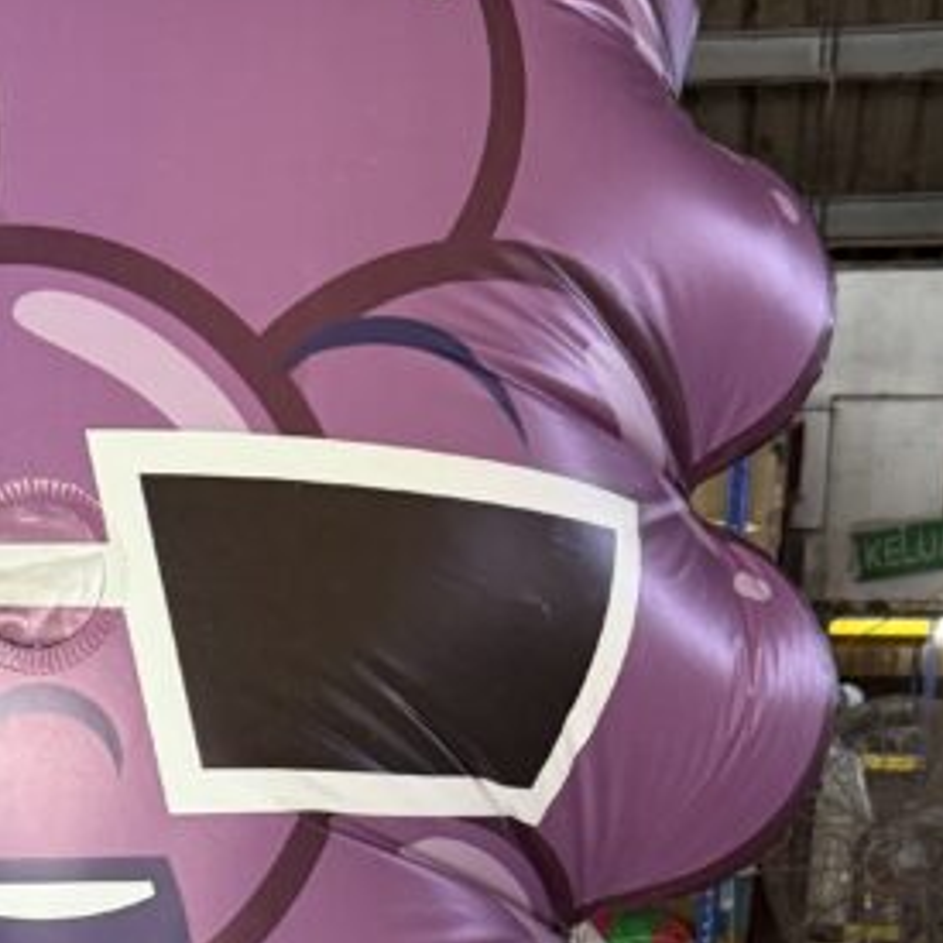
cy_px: 1169
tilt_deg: -10.2
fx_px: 2435
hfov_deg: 21.5
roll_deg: -2.0
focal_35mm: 79
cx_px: 103
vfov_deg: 20.3
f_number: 1.78
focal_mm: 6.76
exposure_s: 1/50
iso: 320
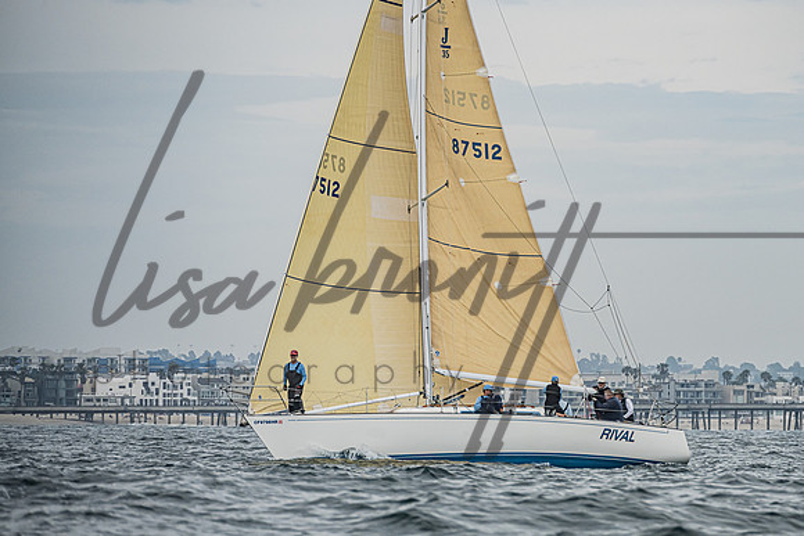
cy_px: 245
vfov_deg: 3.9
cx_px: 506
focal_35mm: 356
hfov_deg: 5.8
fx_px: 7945
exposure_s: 1/3200
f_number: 8
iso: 400
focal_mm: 280
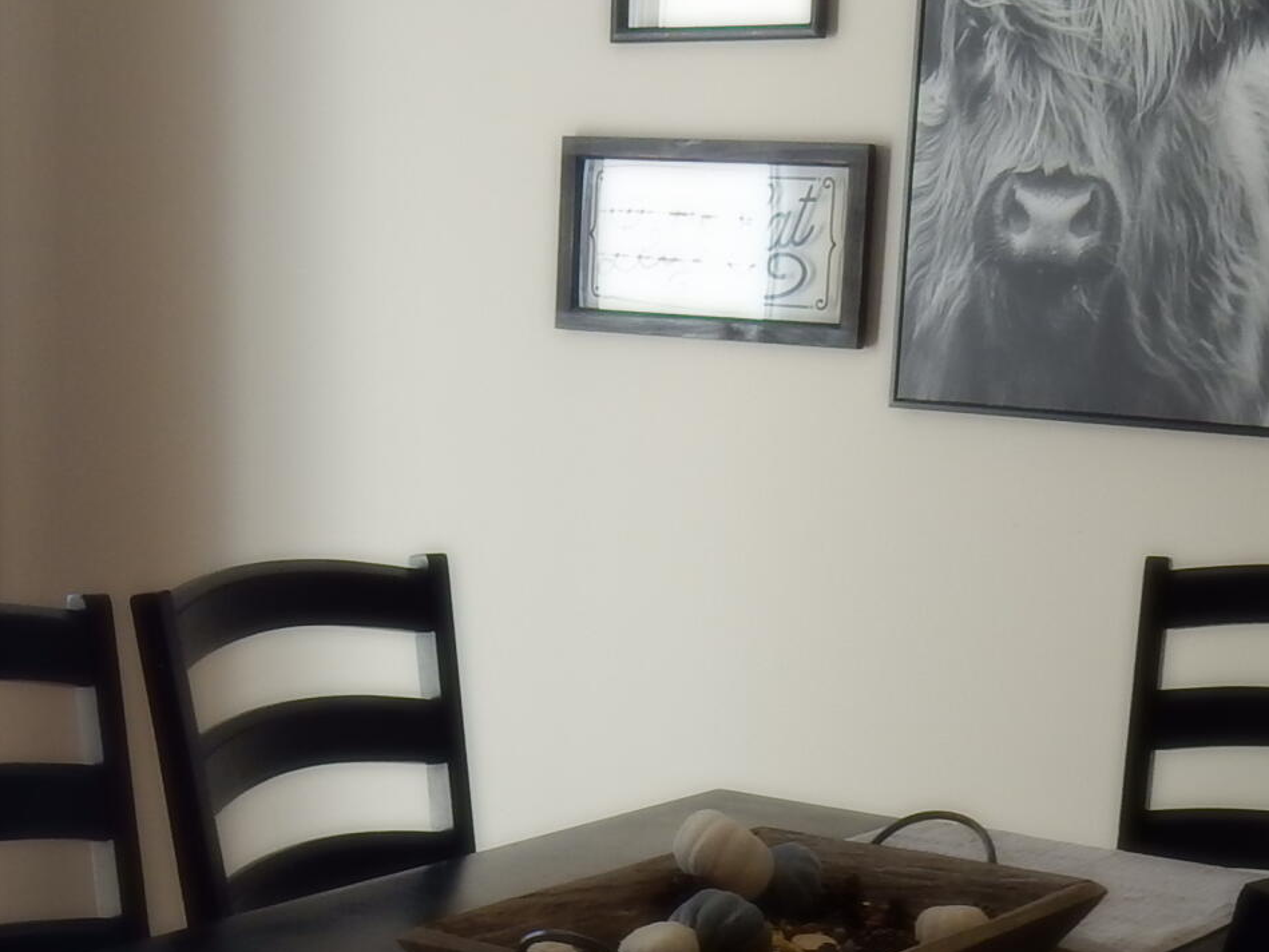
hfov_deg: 24.7
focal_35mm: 79
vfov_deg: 18.3
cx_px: 591
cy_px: 923
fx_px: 2896
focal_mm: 4.5
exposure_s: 1/40
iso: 125
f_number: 3.7
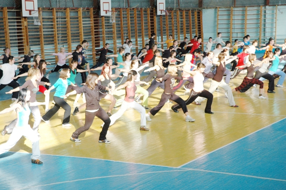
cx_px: 143
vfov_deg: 17.5
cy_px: 95
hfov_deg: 26.0
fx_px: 619
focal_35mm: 78
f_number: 7.1
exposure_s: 1/200
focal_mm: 52
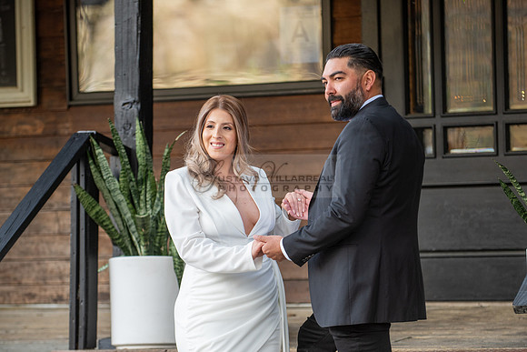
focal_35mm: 169
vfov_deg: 8.1
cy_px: 213
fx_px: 2477
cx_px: 288
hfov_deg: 12.1
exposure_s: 1/200
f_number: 2.8
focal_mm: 135
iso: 400
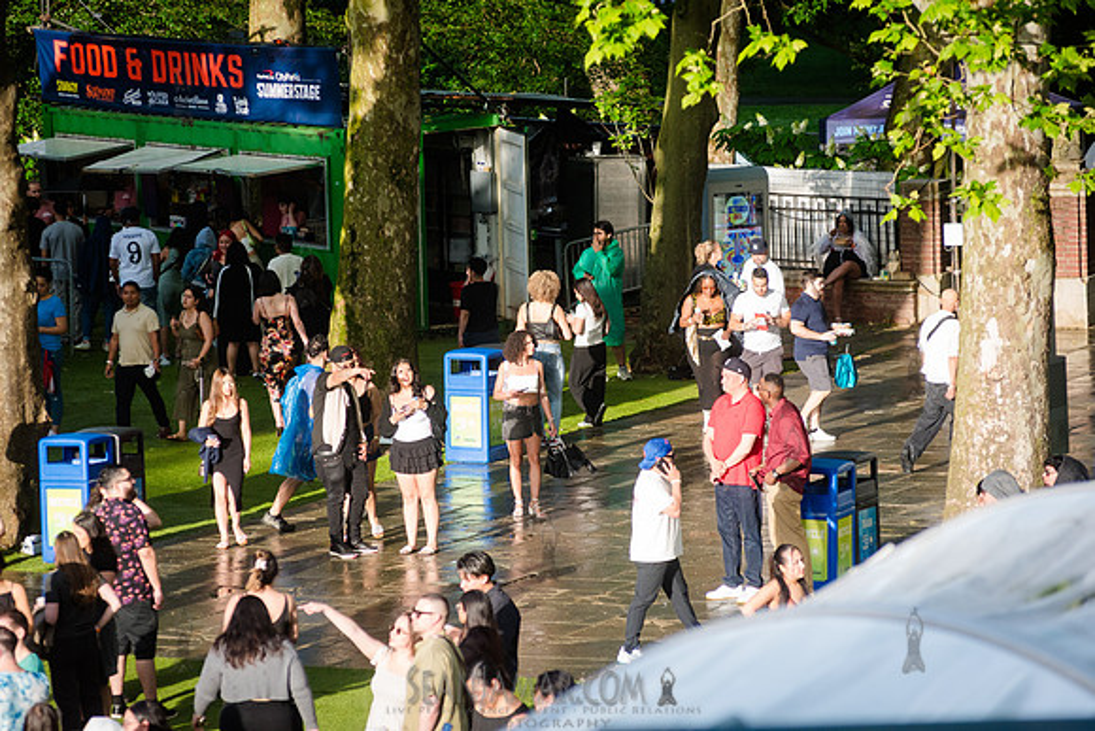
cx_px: 548
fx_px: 5172
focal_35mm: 170
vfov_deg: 8.1
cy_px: 366
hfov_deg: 12.1
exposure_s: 1/2000
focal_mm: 170
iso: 1000
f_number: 4
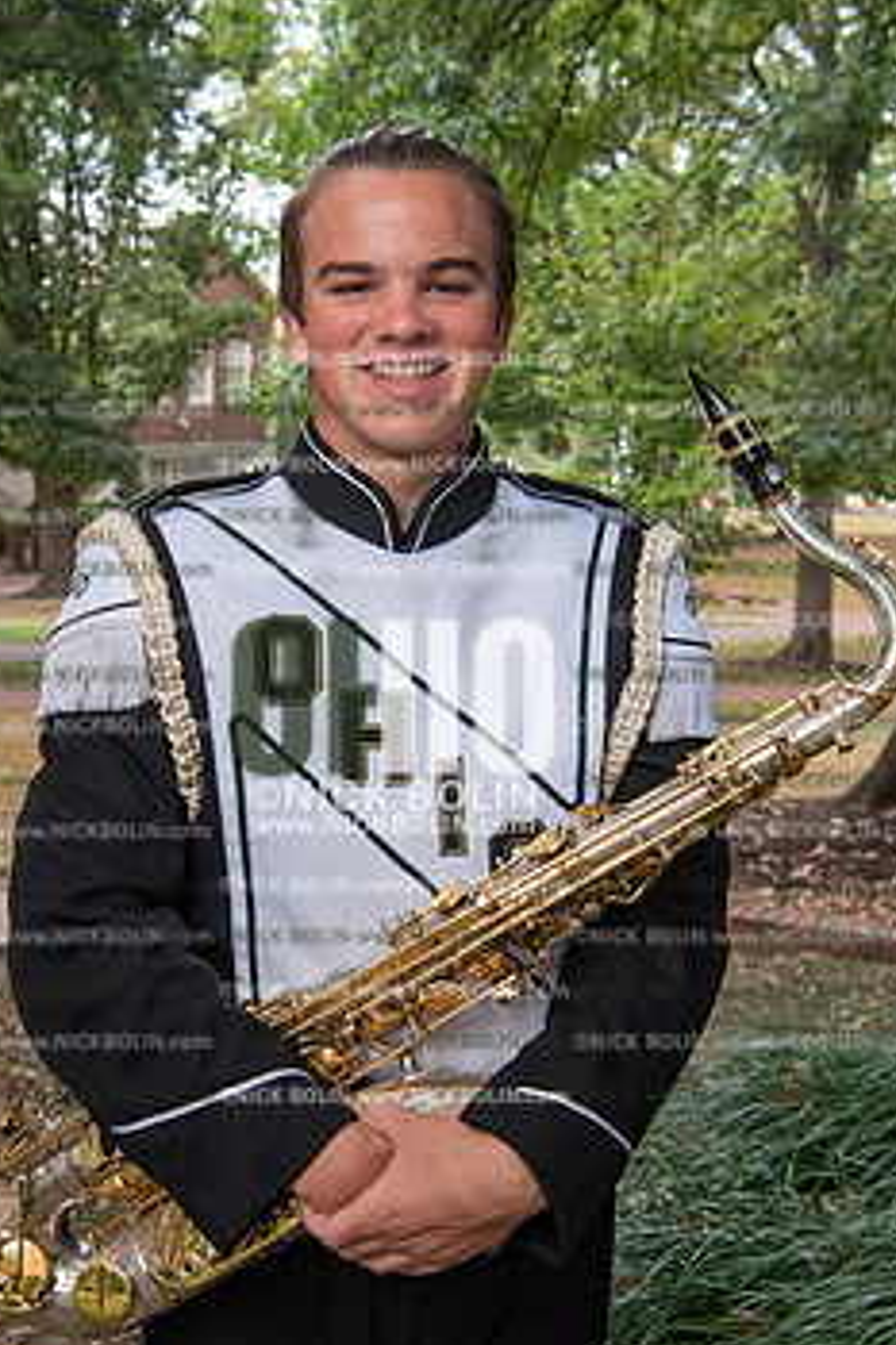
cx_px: 392
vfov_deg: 36.9
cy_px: 726
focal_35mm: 54
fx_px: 2018
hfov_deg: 25.0
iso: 500
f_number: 8
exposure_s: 1/100
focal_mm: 42
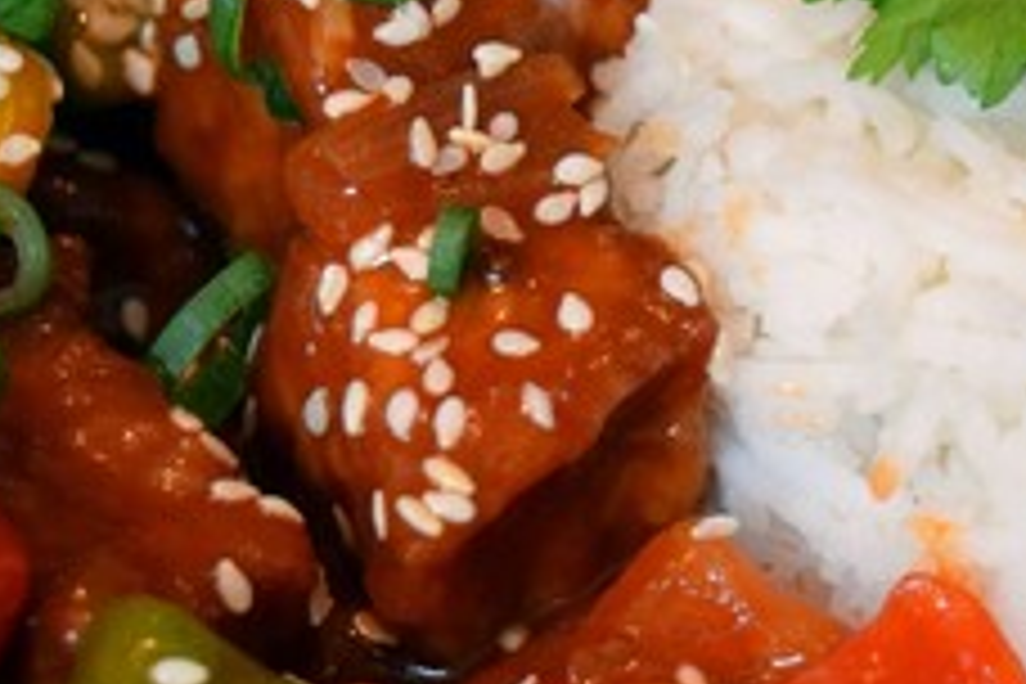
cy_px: 403
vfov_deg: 8.6
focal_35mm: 160
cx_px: 590
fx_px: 4560
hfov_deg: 12.8
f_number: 4.2
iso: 2500
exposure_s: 1/125
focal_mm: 38
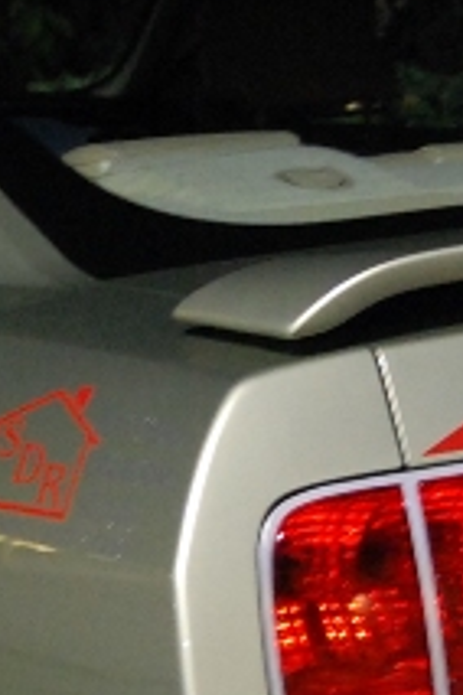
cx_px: 201
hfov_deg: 7.3
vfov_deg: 11.0
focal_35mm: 187
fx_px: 3607
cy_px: 509
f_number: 4
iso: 1250
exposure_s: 1/8
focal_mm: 26
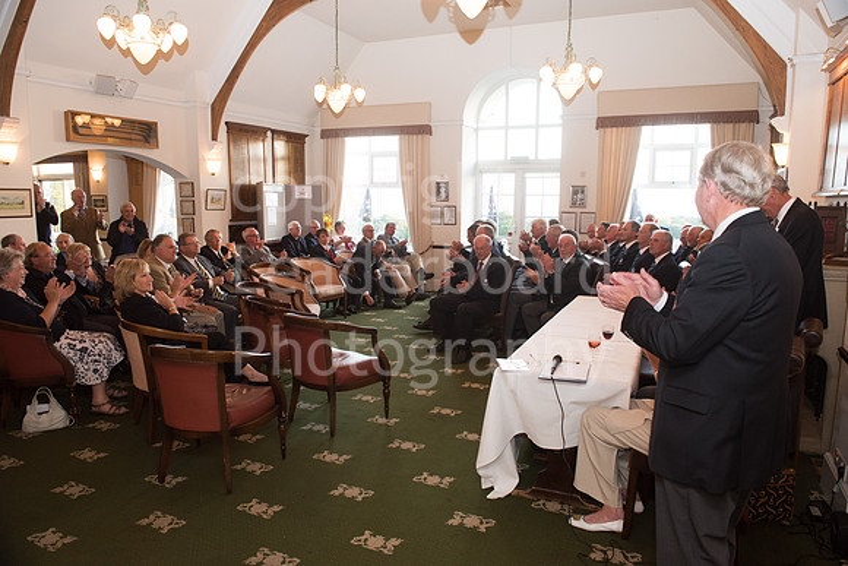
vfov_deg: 53.2
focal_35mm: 24
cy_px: 283
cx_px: 424
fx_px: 565
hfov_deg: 73.7
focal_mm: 24
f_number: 5
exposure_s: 1/80
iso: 2000
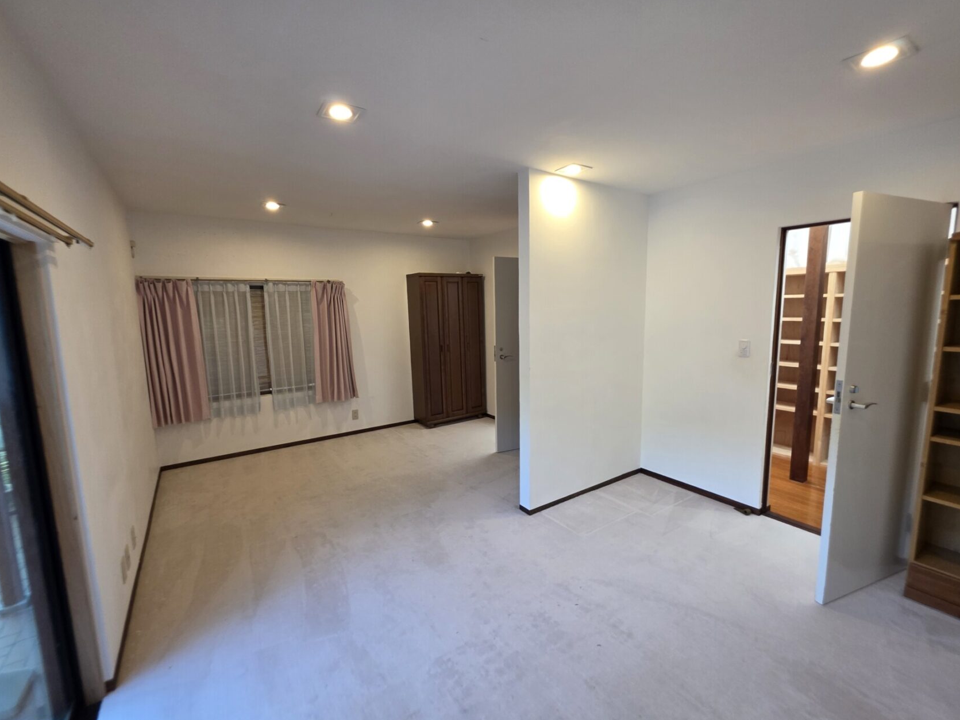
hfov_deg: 102.0
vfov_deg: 85.7
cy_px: 367
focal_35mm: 14
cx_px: 487
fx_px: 388
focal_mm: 2.2
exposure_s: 1/120
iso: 250
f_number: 1.9
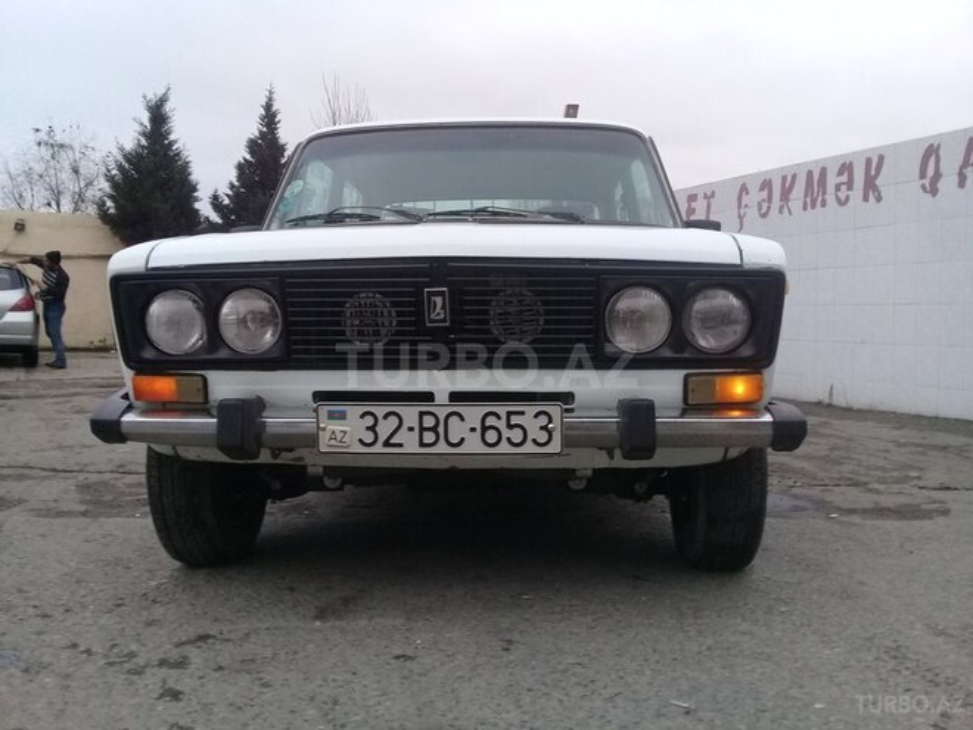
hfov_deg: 58.4
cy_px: 365
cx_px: 486
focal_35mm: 31
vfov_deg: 45.4
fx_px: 871
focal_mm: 3.3
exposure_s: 1/33
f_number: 2.2
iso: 80
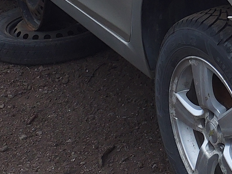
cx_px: 340
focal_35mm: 110
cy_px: -87
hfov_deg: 16.4
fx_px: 737
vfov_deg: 12.8
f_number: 1.9
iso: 40
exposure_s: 1/737
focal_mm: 3.58
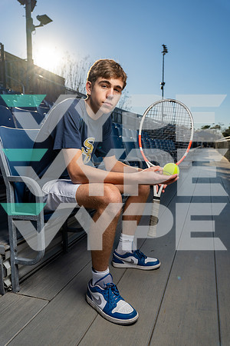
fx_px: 268
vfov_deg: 65.5
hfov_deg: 46.4
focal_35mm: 28
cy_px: 173
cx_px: 115
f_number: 4.5
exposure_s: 1/1000
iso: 100
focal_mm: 28
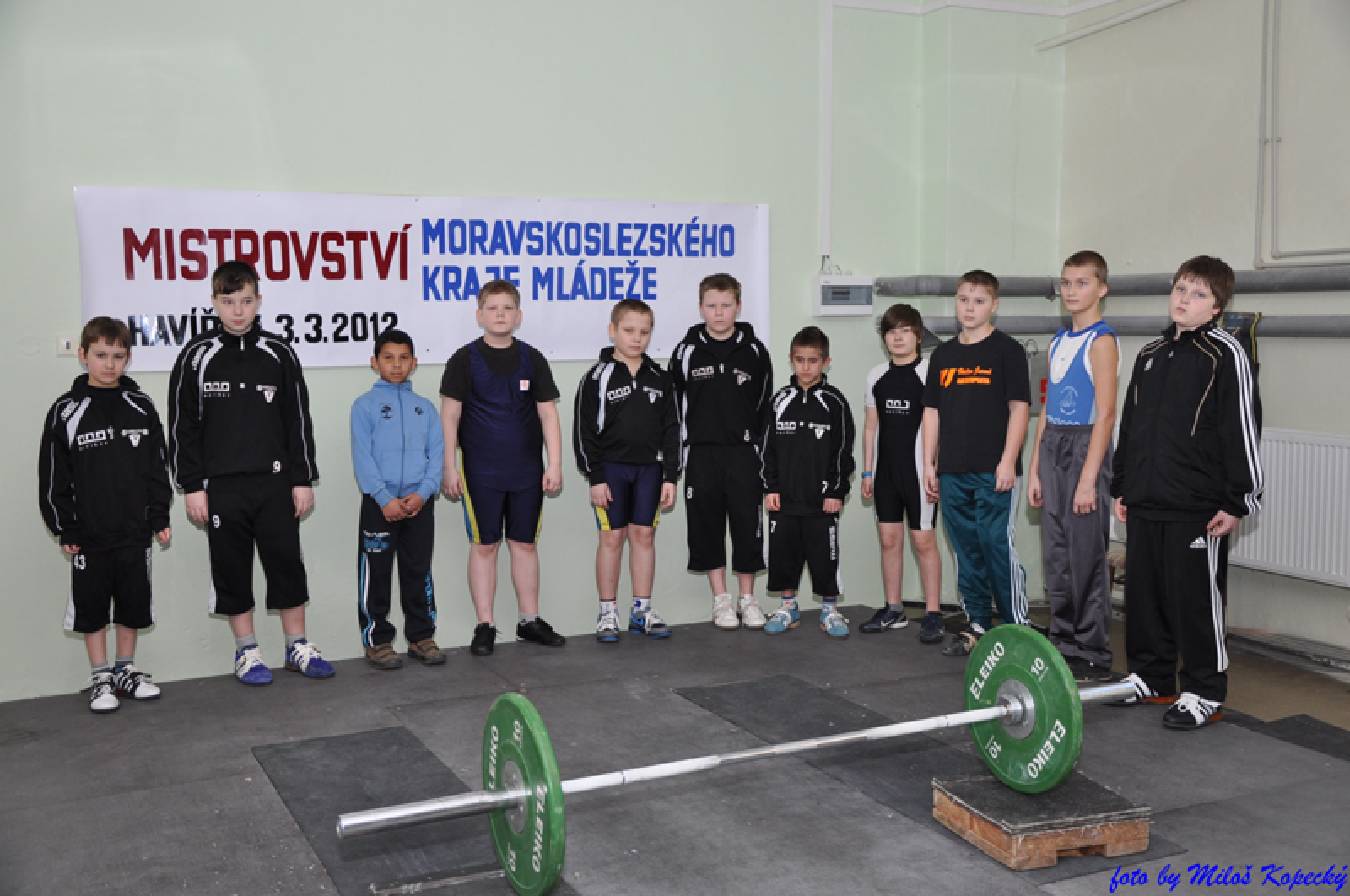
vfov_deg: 35.4
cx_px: 675
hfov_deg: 51.3
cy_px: 448
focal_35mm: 38
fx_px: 1404
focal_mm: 25
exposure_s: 1/200
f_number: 4
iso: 400
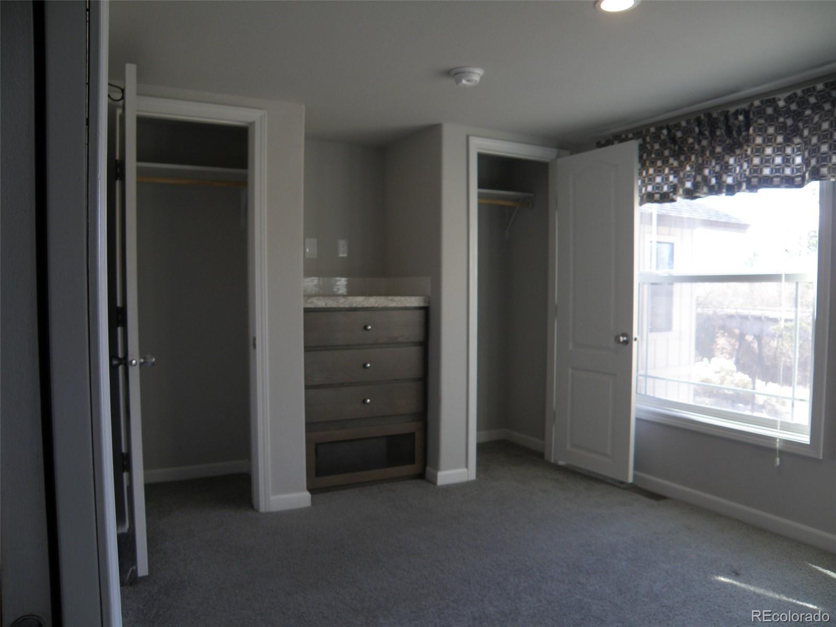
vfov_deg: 53.1
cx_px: 418
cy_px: 314
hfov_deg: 67.3
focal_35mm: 26
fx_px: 628
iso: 64
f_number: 3.2
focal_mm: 4.6
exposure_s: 1/50
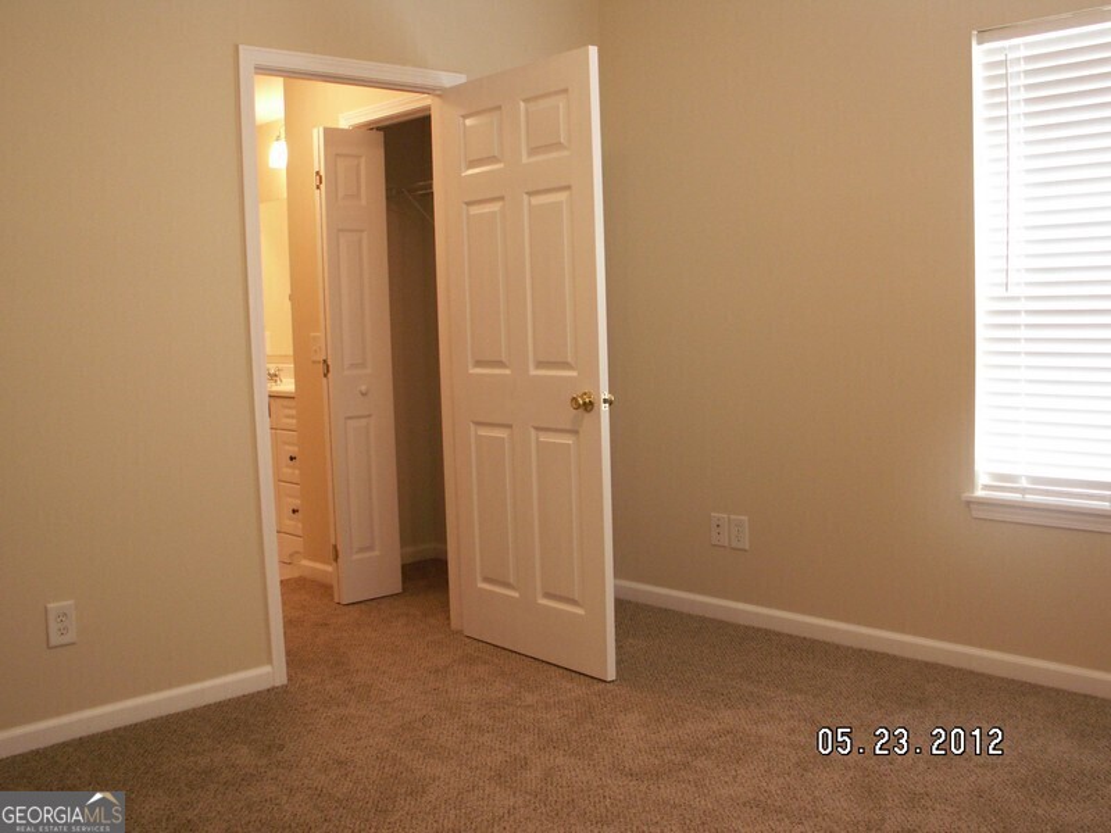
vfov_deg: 40.7
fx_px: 1123
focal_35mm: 35
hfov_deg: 52.6
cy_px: 416
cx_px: 556
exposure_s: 1/40
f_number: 2.8
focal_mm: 5.86
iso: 125
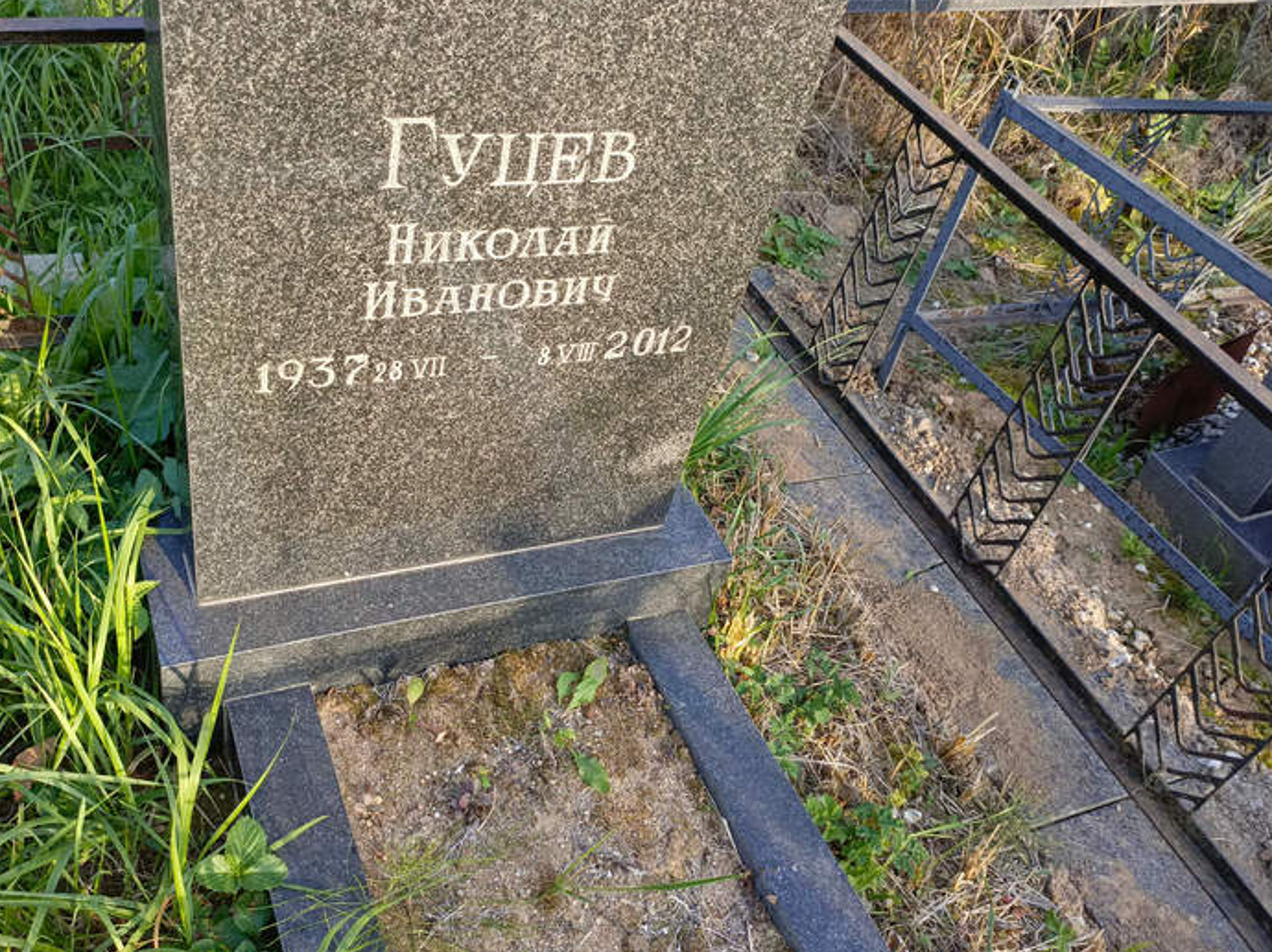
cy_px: 484
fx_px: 1065
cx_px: 553
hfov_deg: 61.5
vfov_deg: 48.2
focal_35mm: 29
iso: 113
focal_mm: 4.76
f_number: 1.69
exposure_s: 1/101
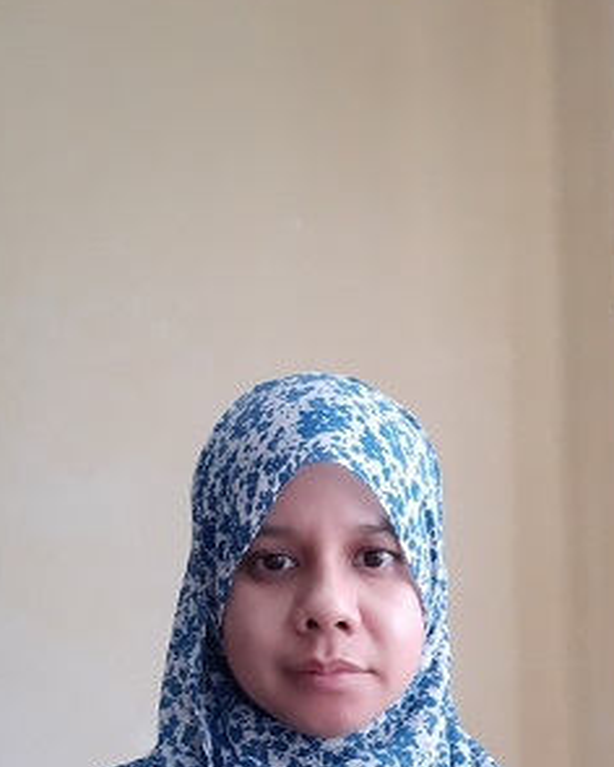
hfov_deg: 30.8
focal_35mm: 49
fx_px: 1113
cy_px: 606
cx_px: 327
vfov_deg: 36.8
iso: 250
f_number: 2
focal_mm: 3.4
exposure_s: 1/50
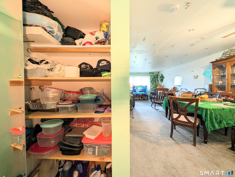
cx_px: 118
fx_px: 82
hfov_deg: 110.5
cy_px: 88
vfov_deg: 94.6
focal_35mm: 12
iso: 89
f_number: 1.7
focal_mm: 2.02
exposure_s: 1/40
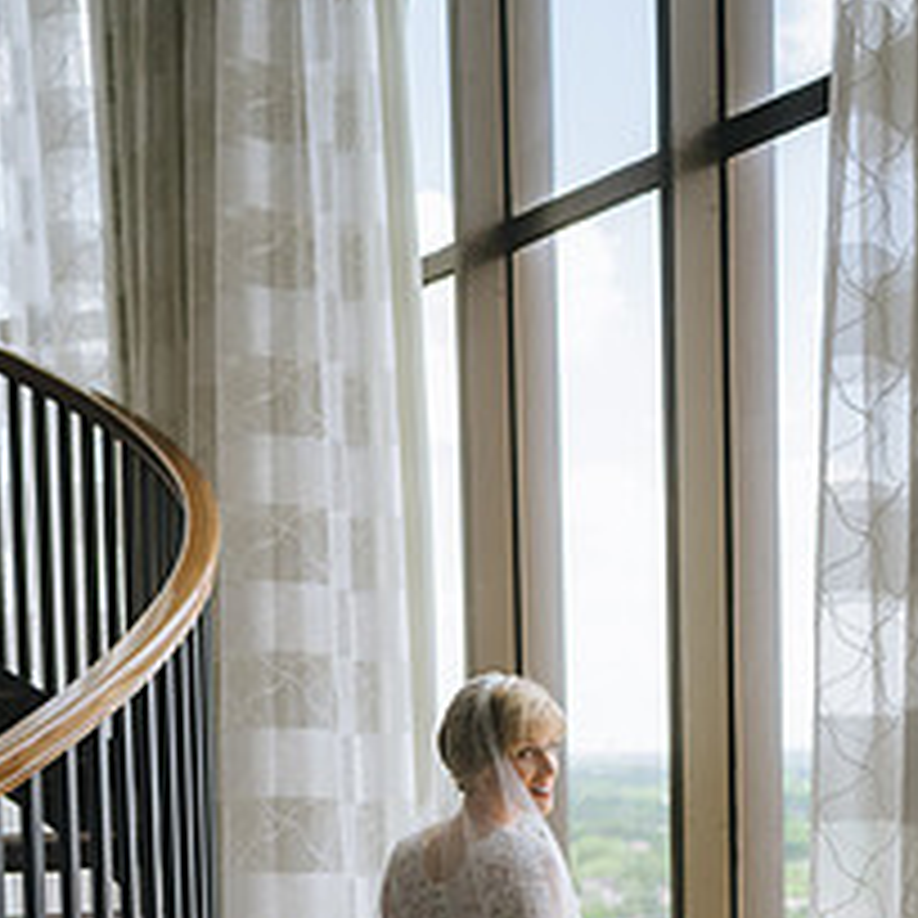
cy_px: 954
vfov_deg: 22.1
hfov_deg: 23.0
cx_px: 504
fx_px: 2250
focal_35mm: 75
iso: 200
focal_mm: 40
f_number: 2.8
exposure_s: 1/250
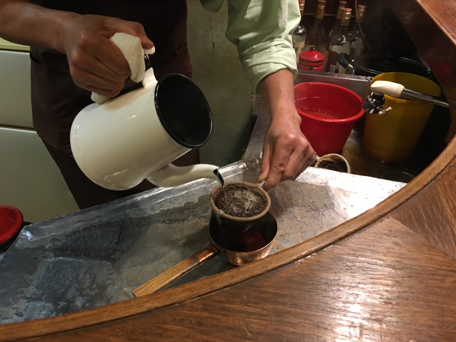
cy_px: 171
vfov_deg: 48.2
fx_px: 382
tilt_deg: -37.7
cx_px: 228
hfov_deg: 61.7
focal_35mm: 29
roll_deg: -2.9
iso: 200
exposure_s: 1/24
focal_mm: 4.15
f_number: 2.2
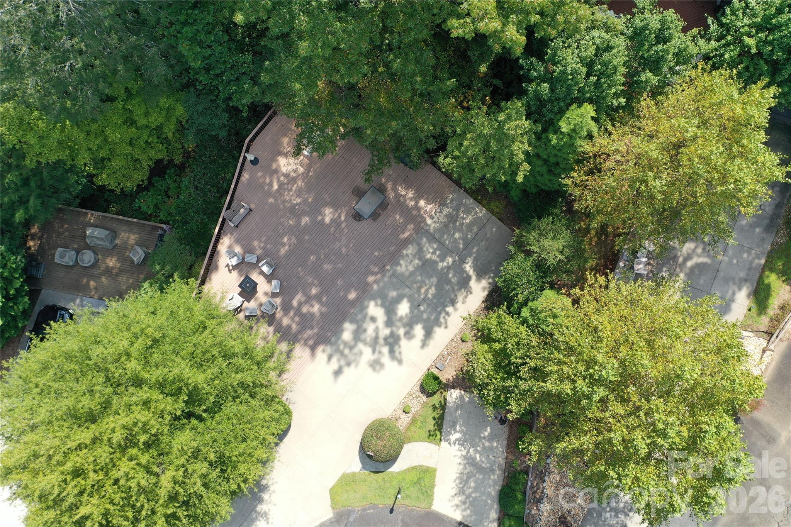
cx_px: 396
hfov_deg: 65.5
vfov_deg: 46.4
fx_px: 615
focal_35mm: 28
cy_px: 264
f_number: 3.5
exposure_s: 1/50
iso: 100
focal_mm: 10.26
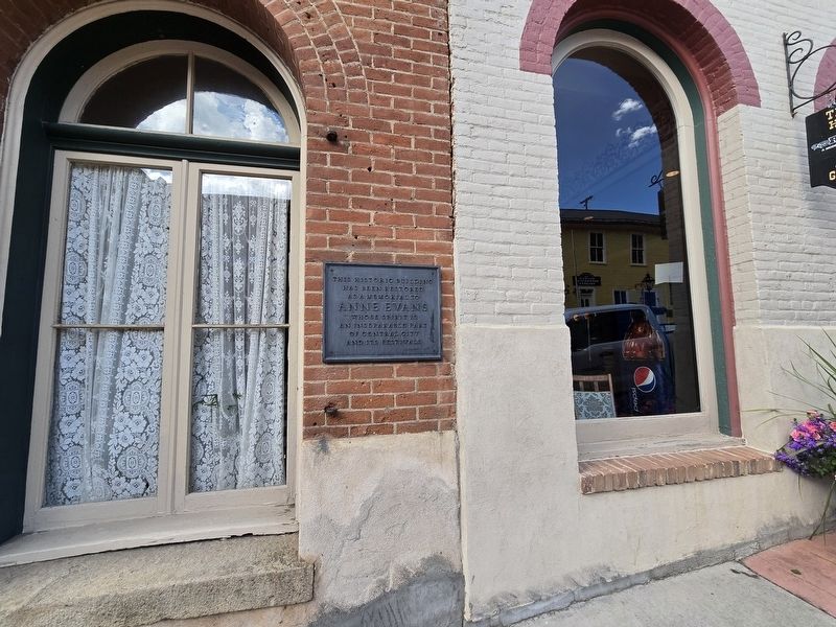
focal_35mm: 13
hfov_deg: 106.2
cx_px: 418
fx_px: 314
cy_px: 314
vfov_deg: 89.9
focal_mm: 2.2
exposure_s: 1/359
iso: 80
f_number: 2.2
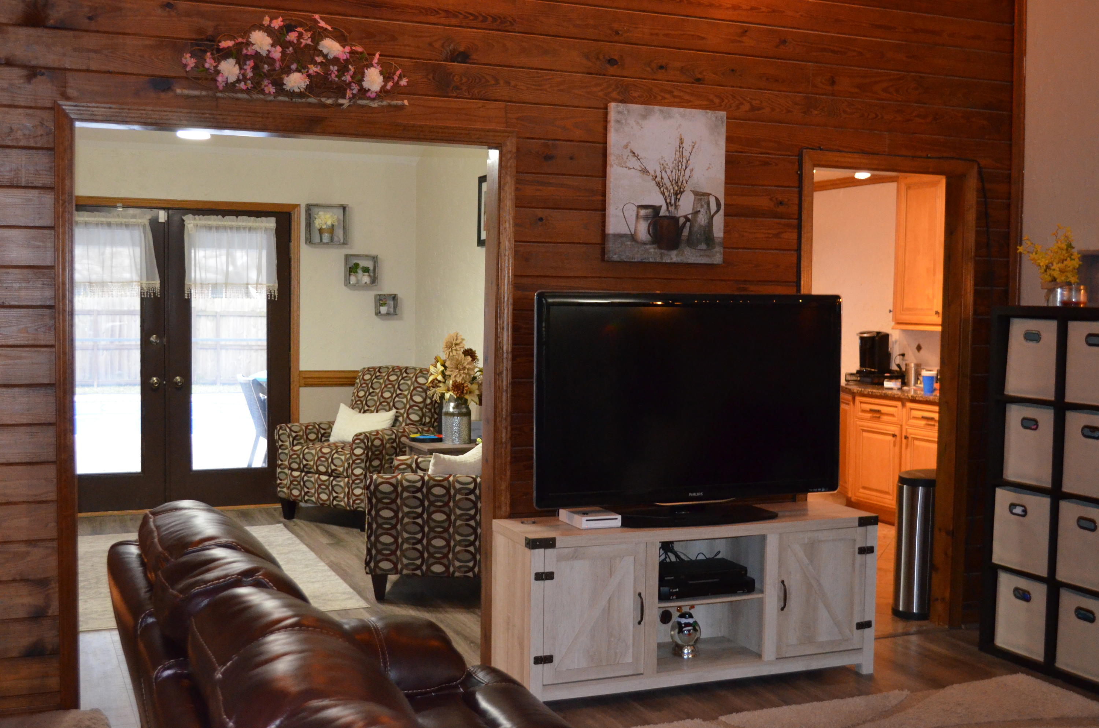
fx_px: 1280
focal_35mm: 42
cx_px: 550
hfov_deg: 46.5
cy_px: 364
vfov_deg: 31.8
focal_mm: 28
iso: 3200
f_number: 4.5
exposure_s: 1/60
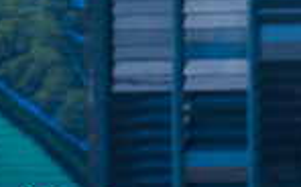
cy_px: 579
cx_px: 558
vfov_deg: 0.6
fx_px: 18659
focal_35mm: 2278
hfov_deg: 0.9
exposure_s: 1/1250
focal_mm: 360
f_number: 6.3
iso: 400
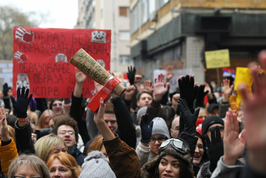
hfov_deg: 28.8
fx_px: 517
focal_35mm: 70
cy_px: 89
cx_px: 133
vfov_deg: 19.5
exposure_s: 1/400
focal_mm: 70
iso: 800
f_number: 4
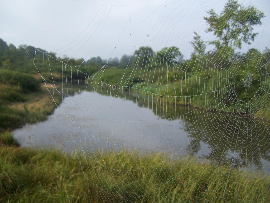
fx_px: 296
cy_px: 102
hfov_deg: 49.0
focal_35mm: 38
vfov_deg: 37.7
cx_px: 135
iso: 80
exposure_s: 1/640
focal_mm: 6.3
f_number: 2.8
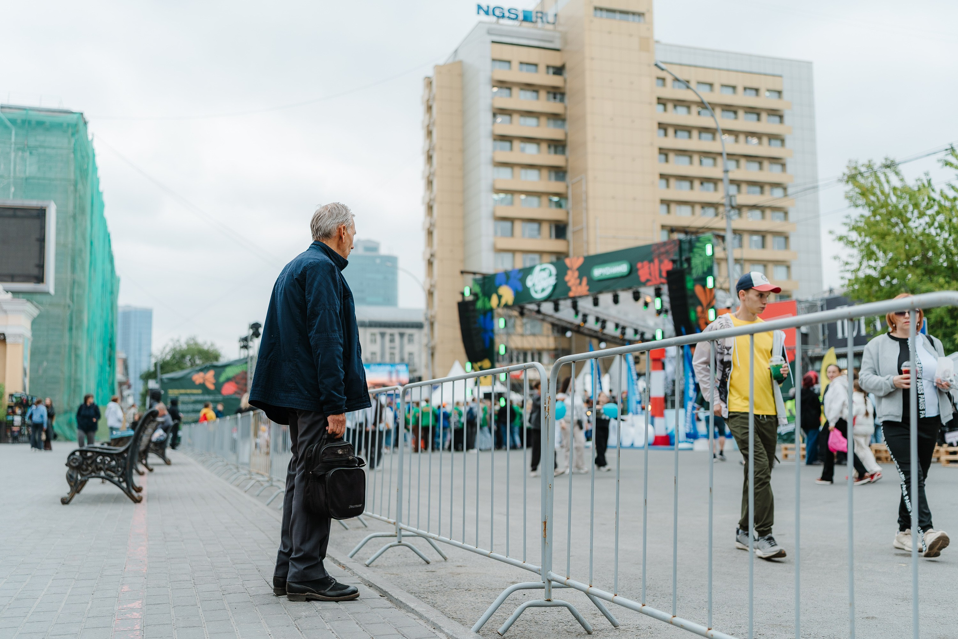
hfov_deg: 53.7
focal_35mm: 36
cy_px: 317
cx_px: 473
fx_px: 946
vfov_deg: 37.3
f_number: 2
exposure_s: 1/320
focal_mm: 35
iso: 64
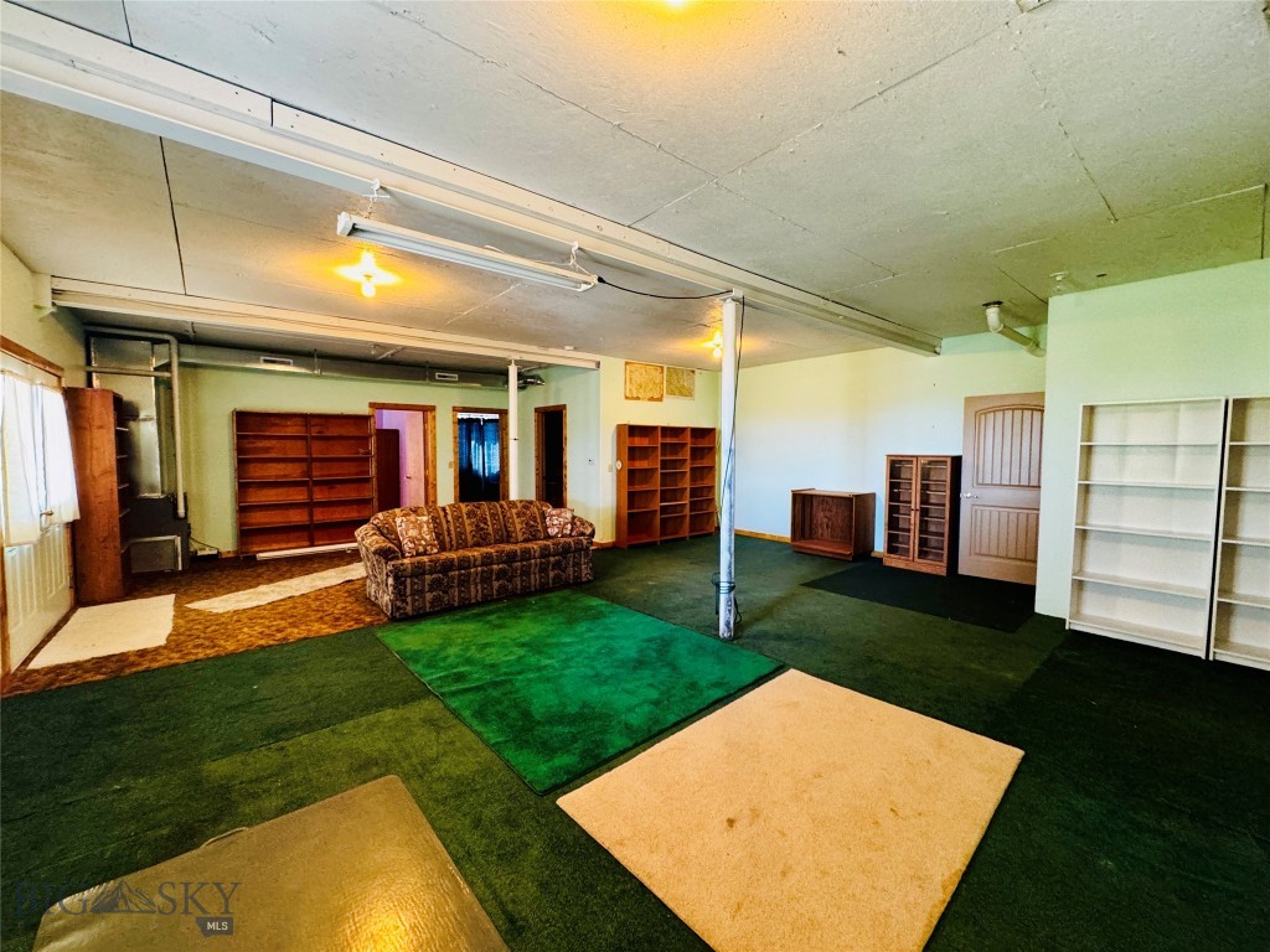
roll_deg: -0.8
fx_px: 514
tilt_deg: -3.3
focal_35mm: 14
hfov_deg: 102.1
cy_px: 476
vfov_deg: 85.7
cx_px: 635
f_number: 2.2
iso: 640
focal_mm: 2.22
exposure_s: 1/60
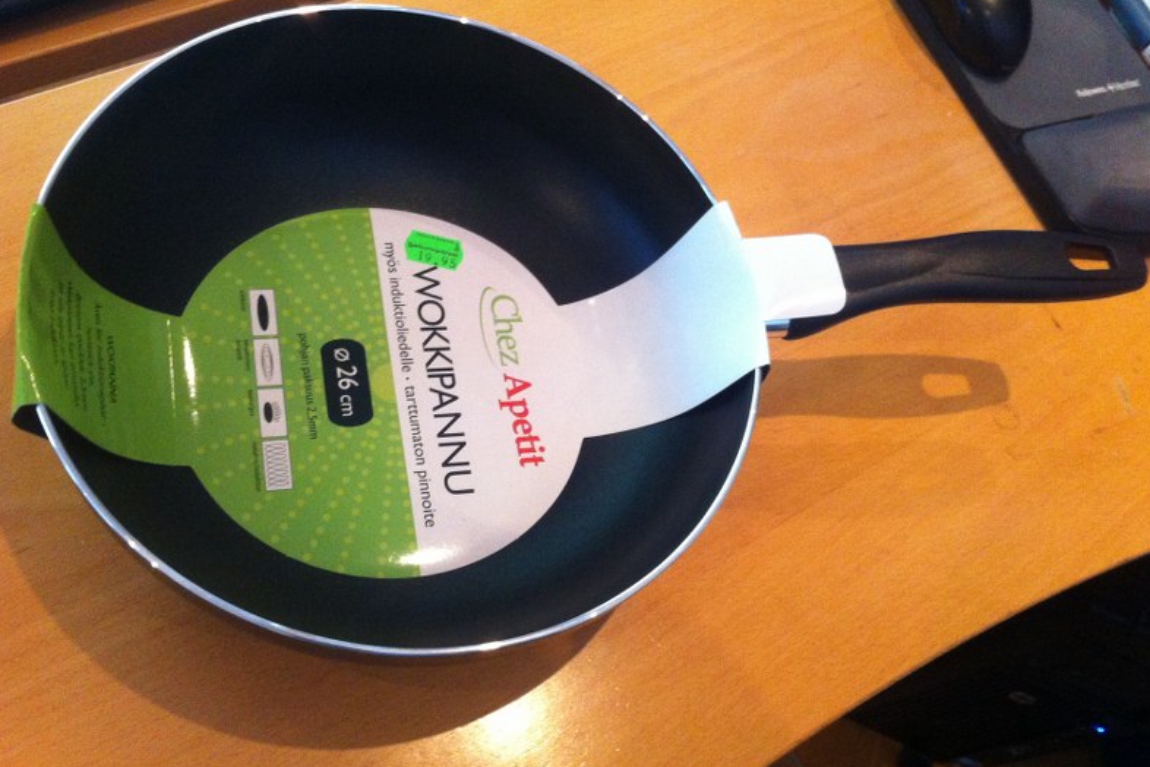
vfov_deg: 35.9
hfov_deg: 51.9
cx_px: 574
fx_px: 1182
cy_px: 369
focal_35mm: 37
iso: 320
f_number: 2.8
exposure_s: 1/15
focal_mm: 3.85
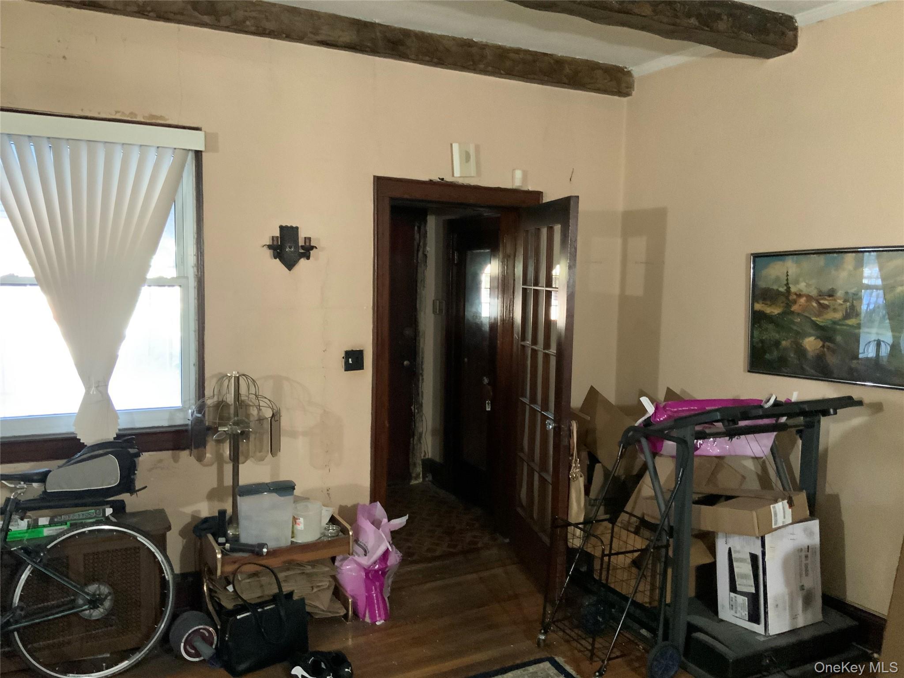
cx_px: 452
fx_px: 757
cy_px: 339
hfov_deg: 61.7
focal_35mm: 29
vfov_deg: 48.2
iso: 500
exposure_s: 1/30
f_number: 1.8
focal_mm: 3
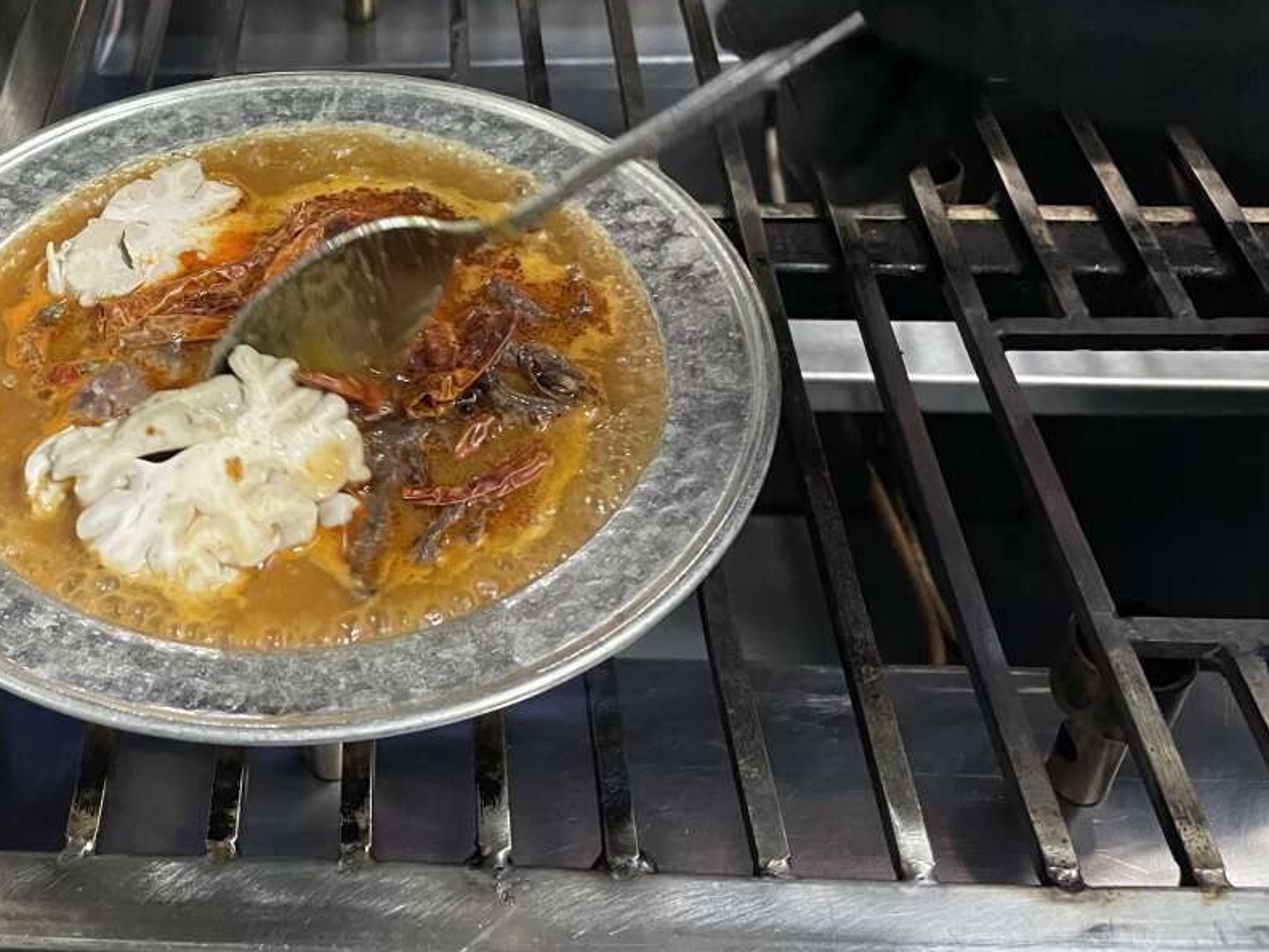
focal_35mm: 42
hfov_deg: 43.0
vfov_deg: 33.8
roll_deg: +4.4
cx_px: 274
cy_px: 264
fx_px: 1540
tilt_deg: -40.0
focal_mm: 4.2
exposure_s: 1/50
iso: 250
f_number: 1.6
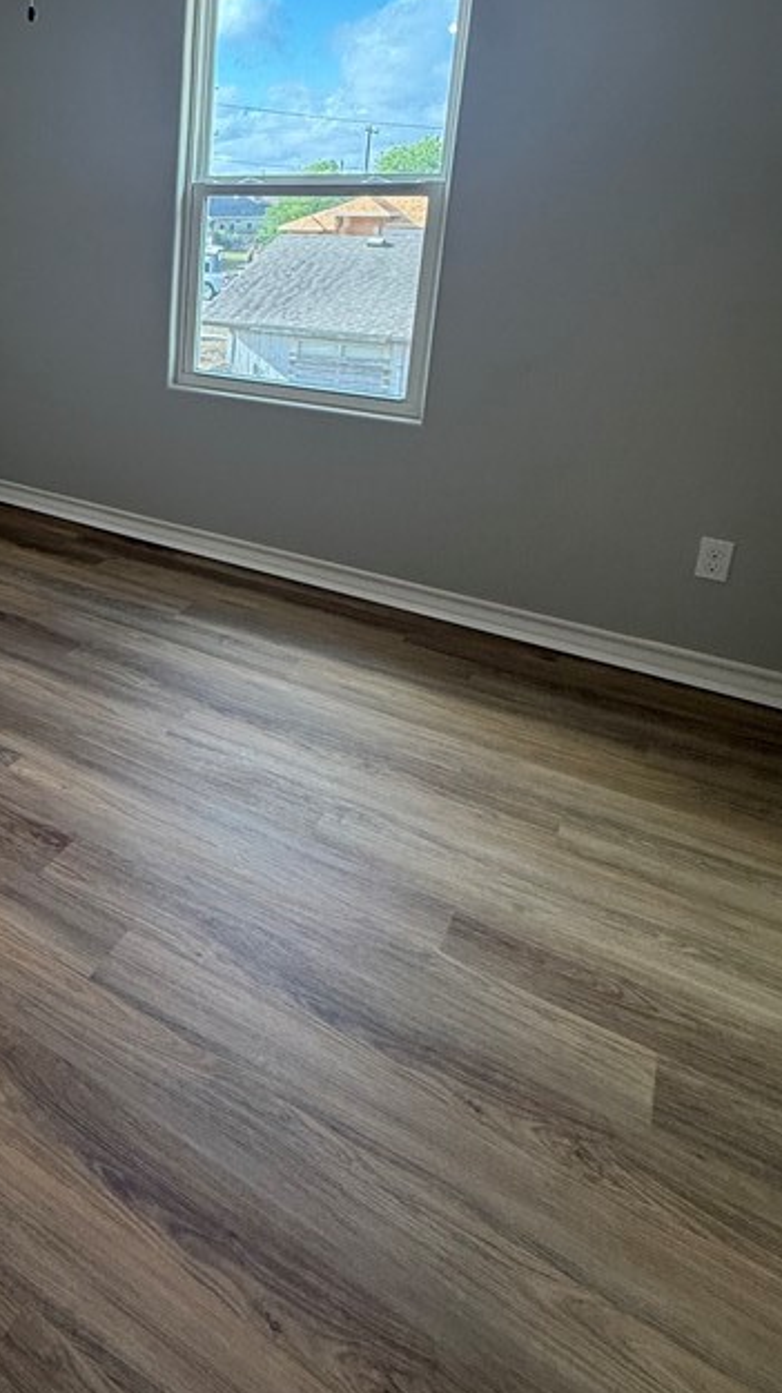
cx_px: -18
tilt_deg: -13.3
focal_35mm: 25
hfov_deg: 39.8
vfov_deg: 70.7
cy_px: 408
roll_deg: -0.5
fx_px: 923
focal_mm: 2.22
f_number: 2.2
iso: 160
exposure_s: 1/120
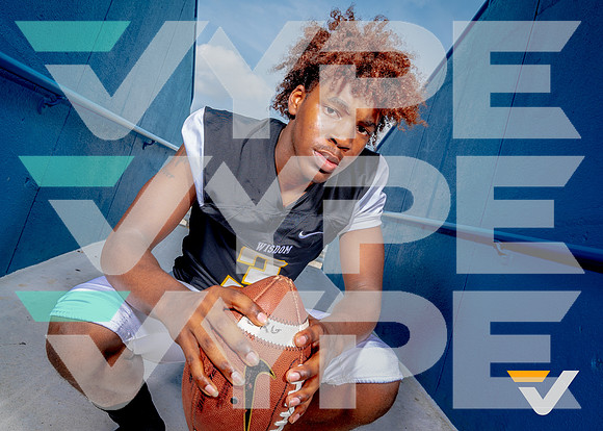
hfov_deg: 67.5
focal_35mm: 26
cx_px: 280
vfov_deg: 51.1
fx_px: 450
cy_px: 205
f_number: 9.5
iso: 100
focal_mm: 24
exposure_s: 1/125
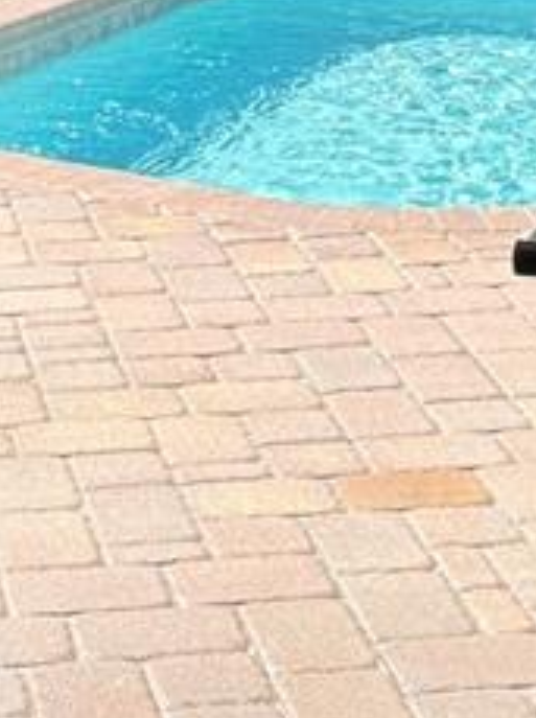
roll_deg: +1.4
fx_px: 2609
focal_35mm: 126
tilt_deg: -13.2
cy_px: 154
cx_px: 53
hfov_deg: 11.7
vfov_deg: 15.6
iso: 80
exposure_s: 1/723
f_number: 1.78
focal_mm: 6.76
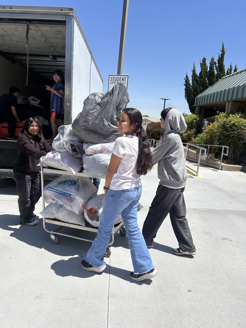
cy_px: 164
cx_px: 123
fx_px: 246
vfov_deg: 67.3
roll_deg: -5.3
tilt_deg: -10.5
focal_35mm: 26
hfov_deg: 53.1
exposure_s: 1/5076
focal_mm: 5.7
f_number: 1.5
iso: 50
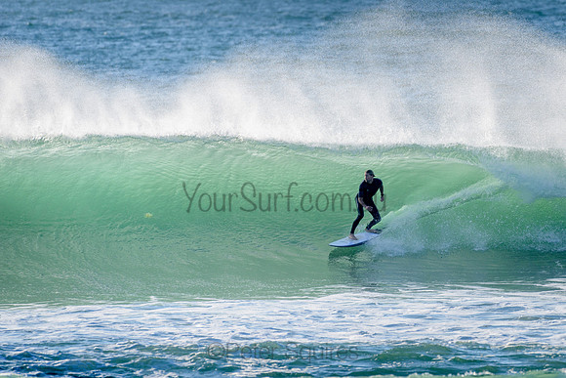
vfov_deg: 2.3
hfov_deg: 3.4
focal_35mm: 609
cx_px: 343
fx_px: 9581
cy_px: 149
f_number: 5.6
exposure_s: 1/1250
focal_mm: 500
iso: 180
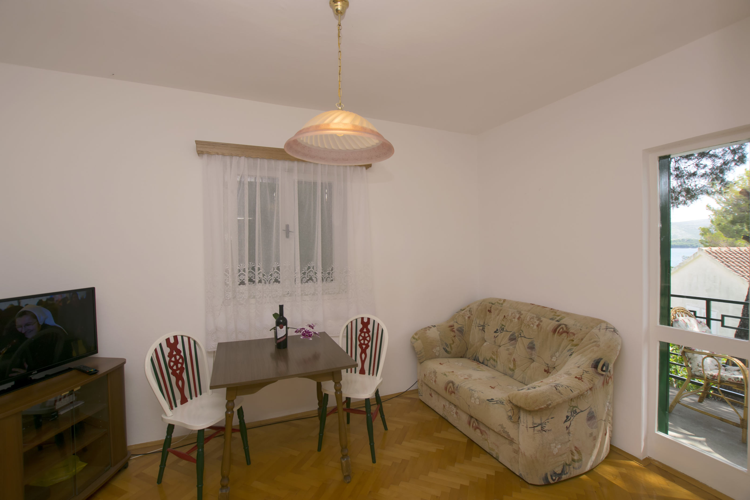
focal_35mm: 15
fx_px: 312
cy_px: 250
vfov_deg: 77.3
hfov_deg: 100.4
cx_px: 375
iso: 100
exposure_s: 1/160
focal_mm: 10
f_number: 5.6
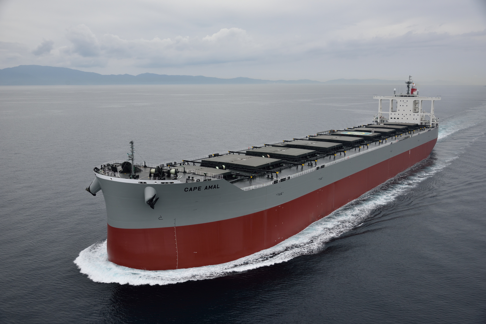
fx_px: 432
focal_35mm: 32
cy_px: 162
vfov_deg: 41.2
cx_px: 243
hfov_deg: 58.7
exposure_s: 1/1000
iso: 500
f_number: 6.3
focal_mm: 32
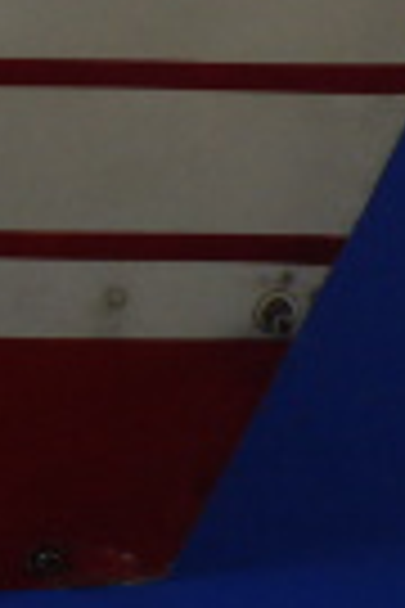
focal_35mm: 138
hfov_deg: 8.7
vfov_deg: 13.9
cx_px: -684
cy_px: -315
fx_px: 2329
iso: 200
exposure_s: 1/50
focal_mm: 5
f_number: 3.9
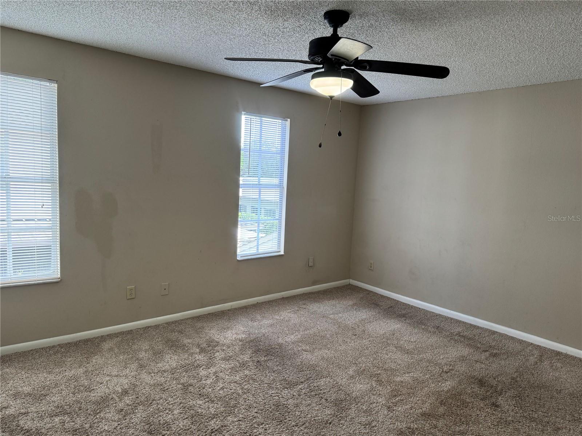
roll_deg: -2.9
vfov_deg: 56.8
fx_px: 404
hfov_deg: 71.6
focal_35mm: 24
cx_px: 291
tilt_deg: -7.3
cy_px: 218
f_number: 1.78
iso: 200
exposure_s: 1/95
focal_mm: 6.76
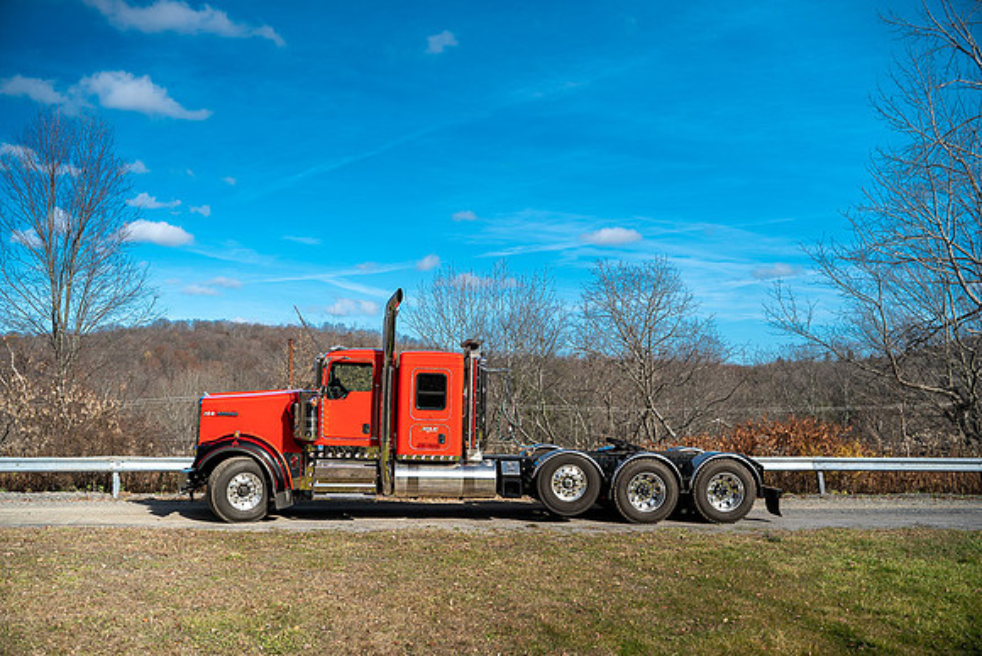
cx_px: 491
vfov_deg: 37.9
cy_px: 328
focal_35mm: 35
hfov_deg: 54.4
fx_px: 955
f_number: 3.2
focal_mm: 35
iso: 100
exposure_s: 1/100
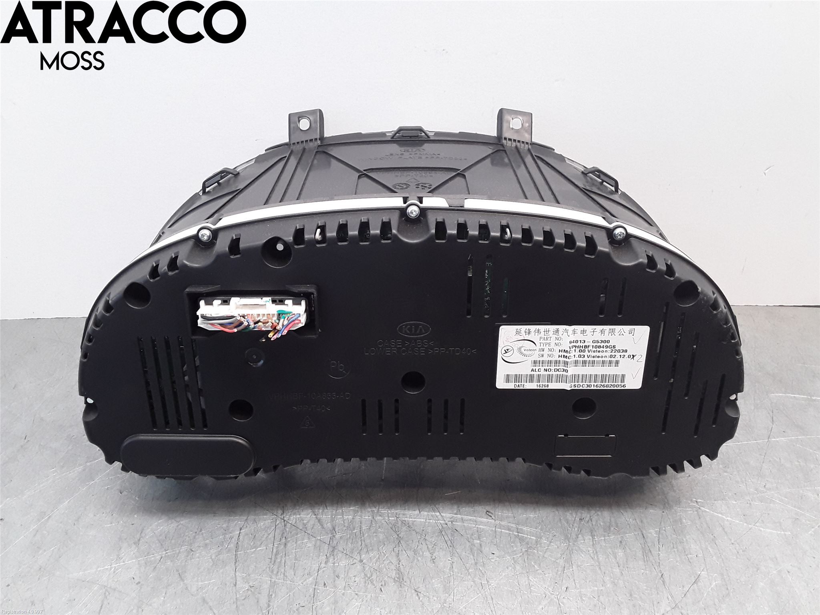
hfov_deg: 63.4
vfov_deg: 49.7
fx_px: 663
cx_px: 410
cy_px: 308
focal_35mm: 28
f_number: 1.9
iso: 100
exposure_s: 1/100
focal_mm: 2.91
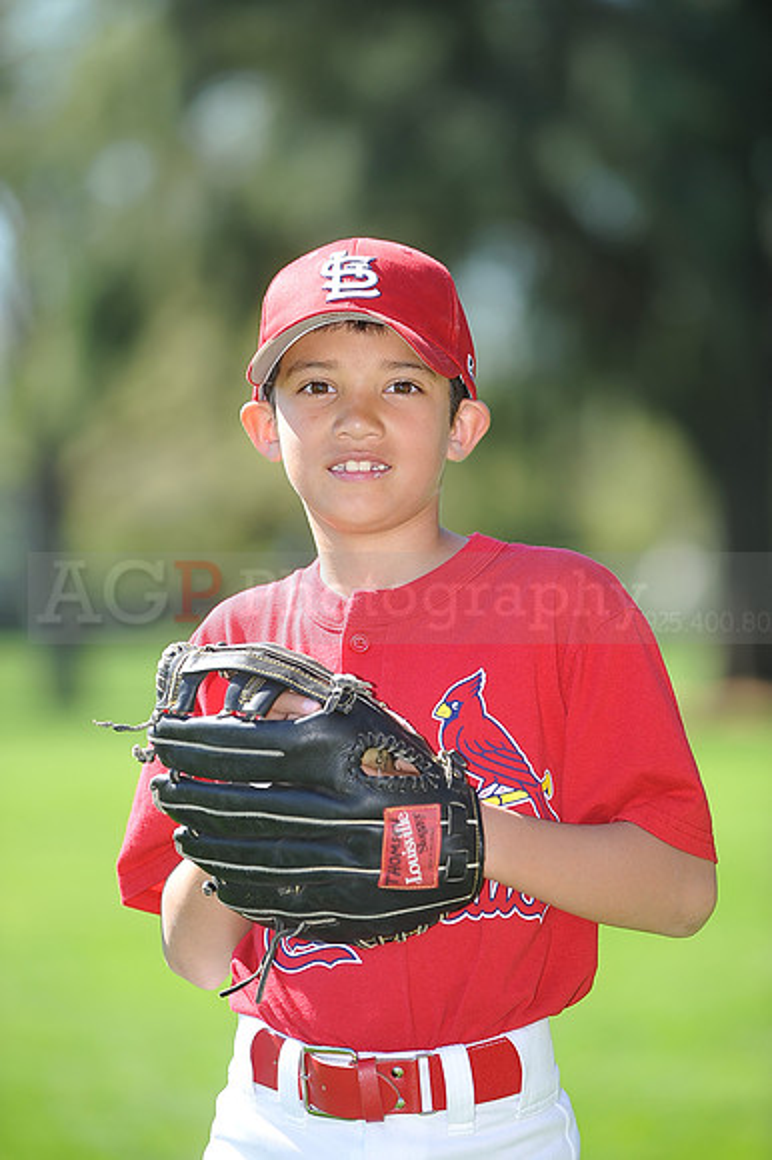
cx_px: 386
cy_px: 580
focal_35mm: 200
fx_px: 6441
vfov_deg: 10.3
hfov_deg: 6.9
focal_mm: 200
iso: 200
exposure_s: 1/500
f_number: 4.5
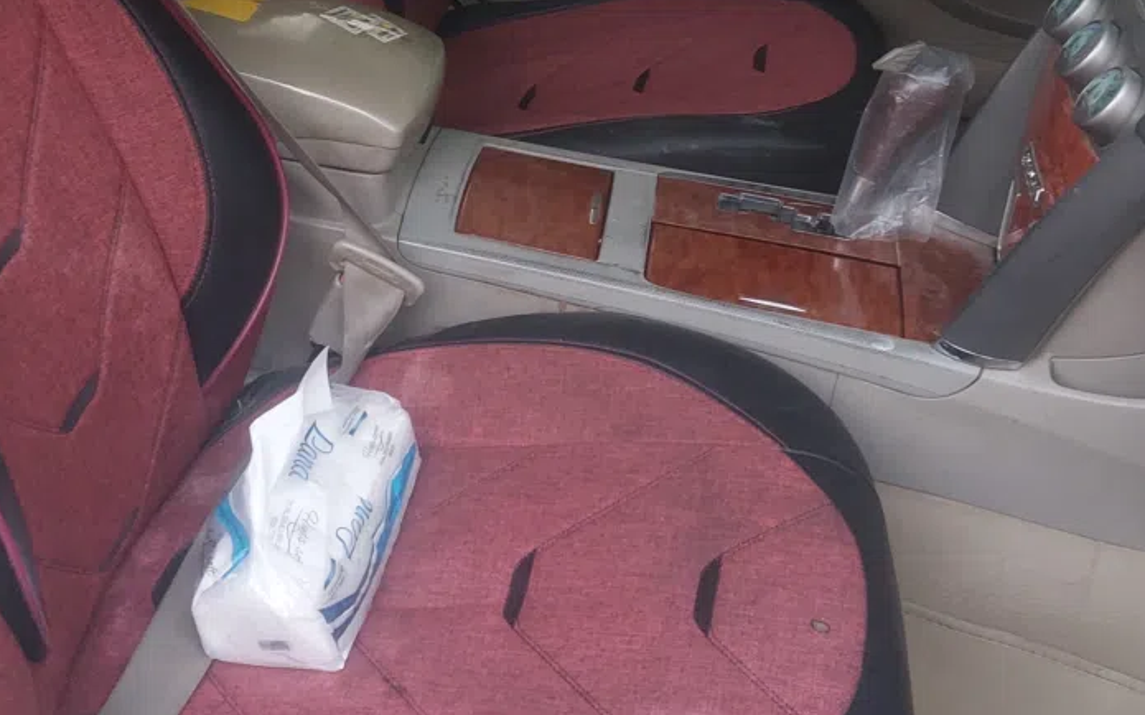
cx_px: 323
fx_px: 1560
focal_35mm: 50
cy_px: 194
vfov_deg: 25.6
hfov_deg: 39.5
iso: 400
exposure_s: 1/25
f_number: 1.8
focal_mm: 5.23
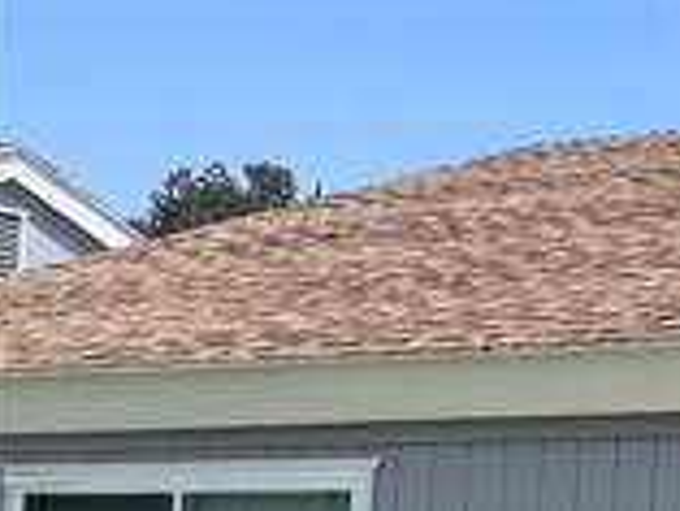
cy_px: 398
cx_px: 1373
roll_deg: -1.3
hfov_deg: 15.0
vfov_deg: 13.9
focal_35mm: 106
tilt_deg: +4.2
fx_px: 2084
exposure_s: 1/2309
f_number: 1.6
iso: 50
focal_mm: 5.1
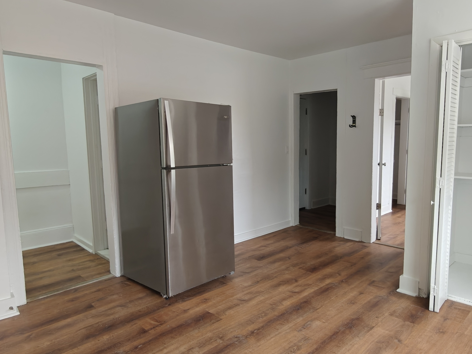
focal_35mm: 24
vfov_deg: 56.8
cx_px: 259
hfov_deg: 71.4
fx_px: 327
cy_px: 184
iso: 800
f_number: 2
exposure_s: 1/120
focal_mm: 2.3
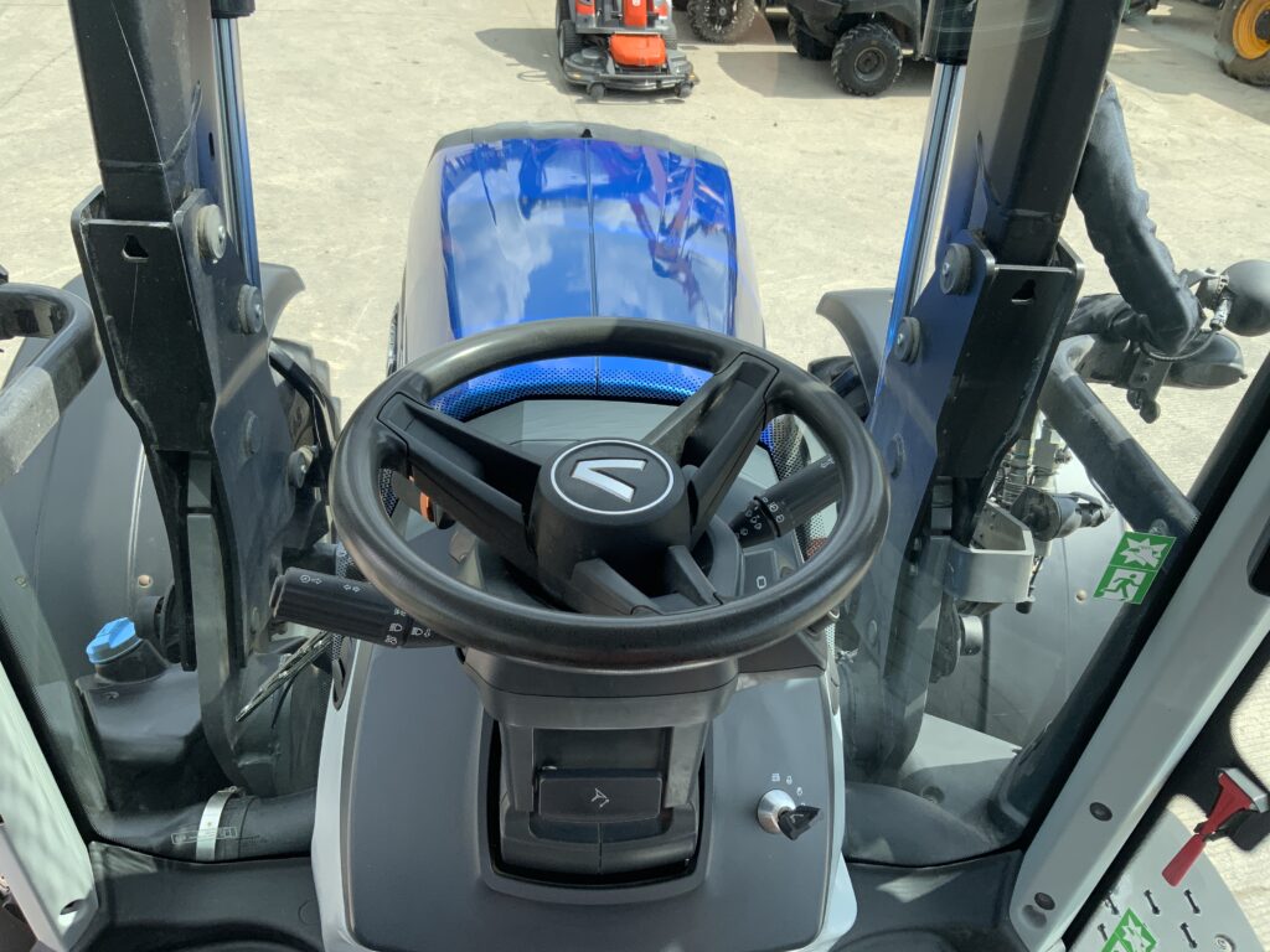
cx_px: 635
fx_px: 1064
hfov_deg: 61.7
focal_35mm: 29
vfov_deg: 48.2
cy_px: 476
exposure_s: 1/534
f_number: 1.8
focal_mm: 3
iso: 16
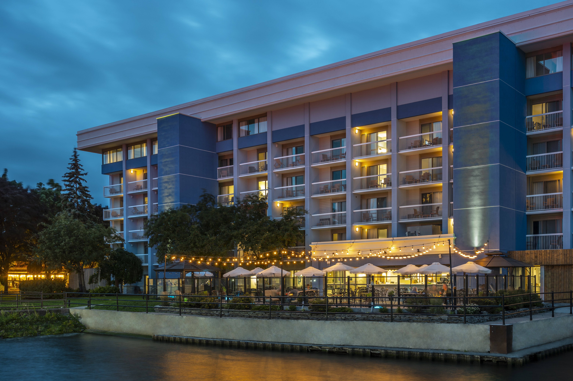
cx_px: 286
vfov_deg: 35.0
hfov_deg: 50.7
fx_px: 604
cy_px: 190
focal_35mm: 38
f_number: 5.6
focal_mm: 38
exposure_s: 5
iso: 100
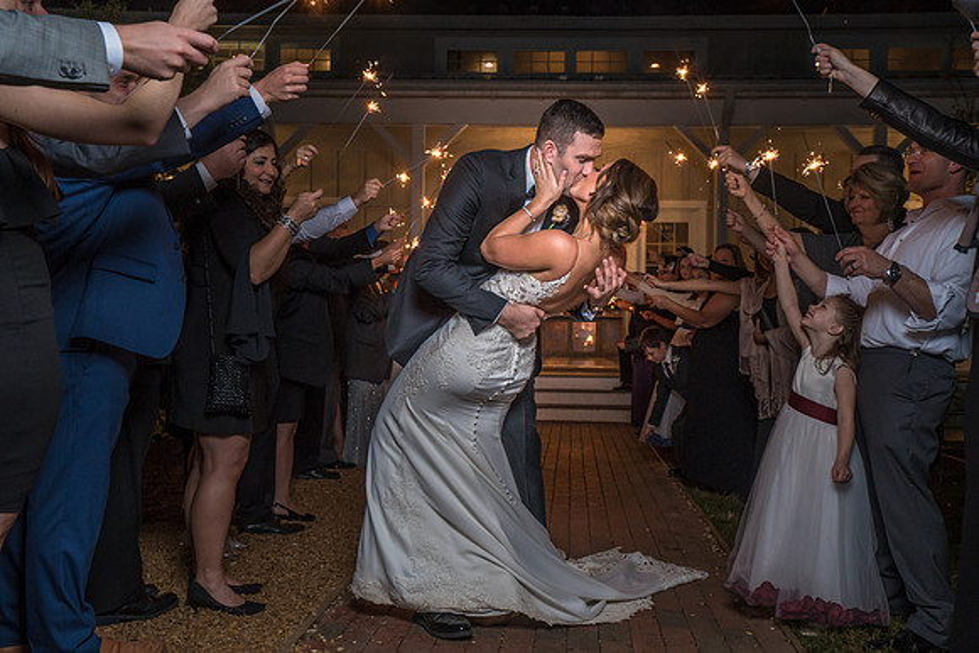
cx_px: 532
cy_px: 355
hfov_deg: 50.6
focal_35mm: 38
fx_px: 1034
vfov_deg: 35.0
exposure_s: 1/200
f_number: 5.6
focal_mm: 35
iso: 2000
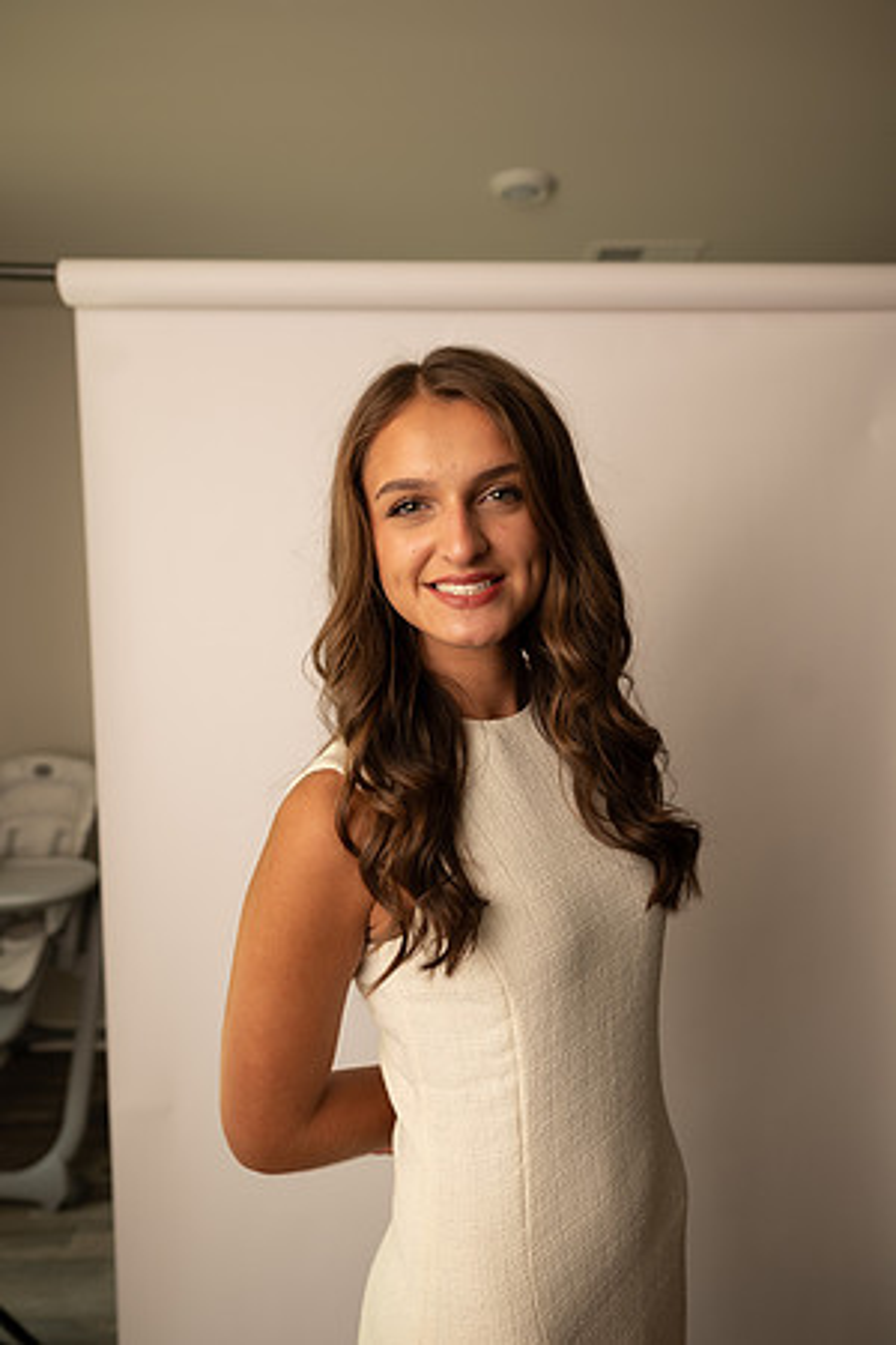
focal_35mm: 24
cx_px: 448
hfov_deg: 53.1
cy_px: 672
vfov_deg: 73.7
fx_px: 896
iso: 100
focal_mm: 24
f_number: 3.2
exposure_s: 1/160
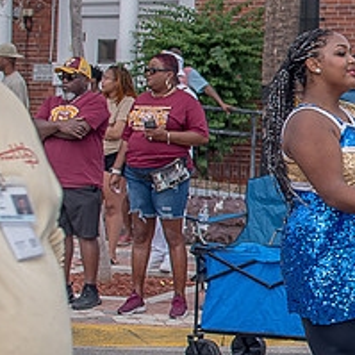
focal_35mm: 129
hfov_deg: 13.0
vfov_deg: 13.5
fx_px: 1497
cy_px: 188
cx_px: 473
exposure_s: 1/500
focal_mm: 35
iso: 100
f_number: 4
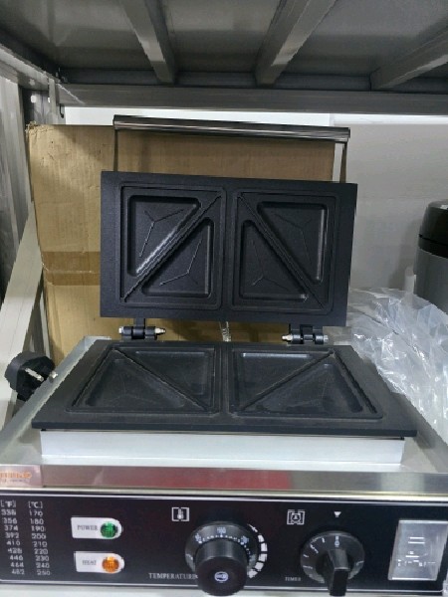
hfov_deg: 58.9
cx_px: 224
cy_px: 298
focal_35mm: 23
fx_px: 397
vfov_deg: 73.9
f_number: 1.7
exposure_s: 1/101
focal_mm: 6.3
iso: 1600
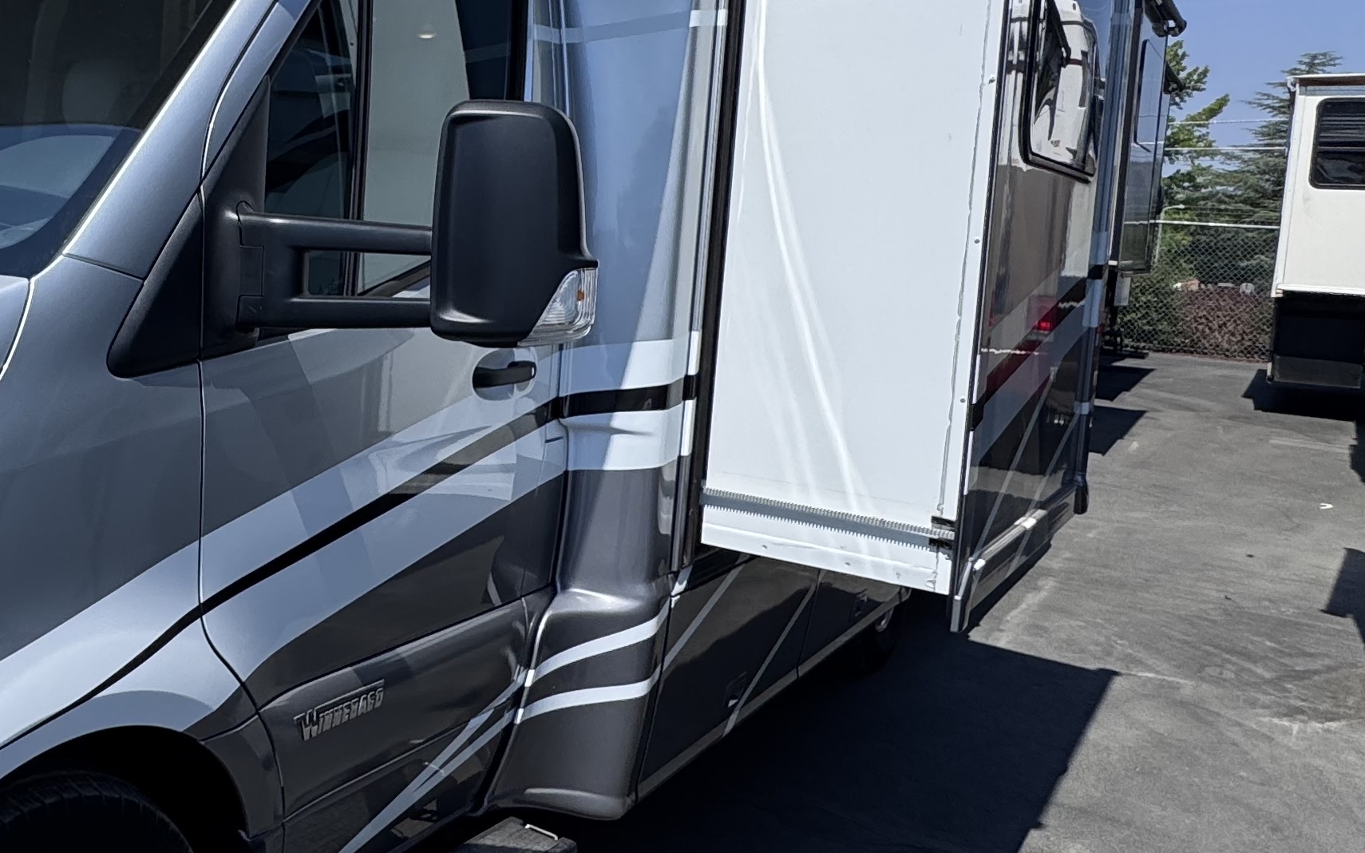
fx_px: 1302
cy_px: 288
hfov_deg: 49.0
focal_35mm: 35
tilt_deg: -3.7
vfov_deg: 35.9
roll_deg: -4.4
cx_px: 121
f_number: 2.2
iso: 50
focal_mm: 2.22
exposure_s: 1/2415
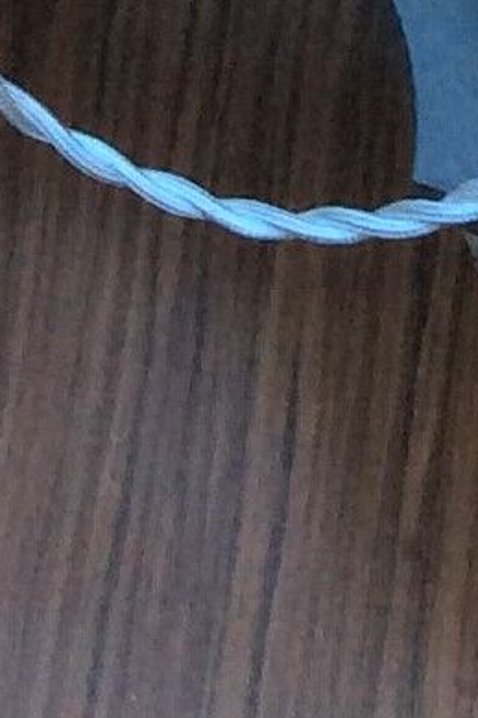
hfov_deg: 6.9
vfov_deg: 9.2
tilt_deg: -49.4
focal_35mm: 200
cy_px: -1025
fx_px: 3987
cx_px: 125
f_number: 2.4
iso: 32
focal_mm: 3.3
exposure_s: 1/33
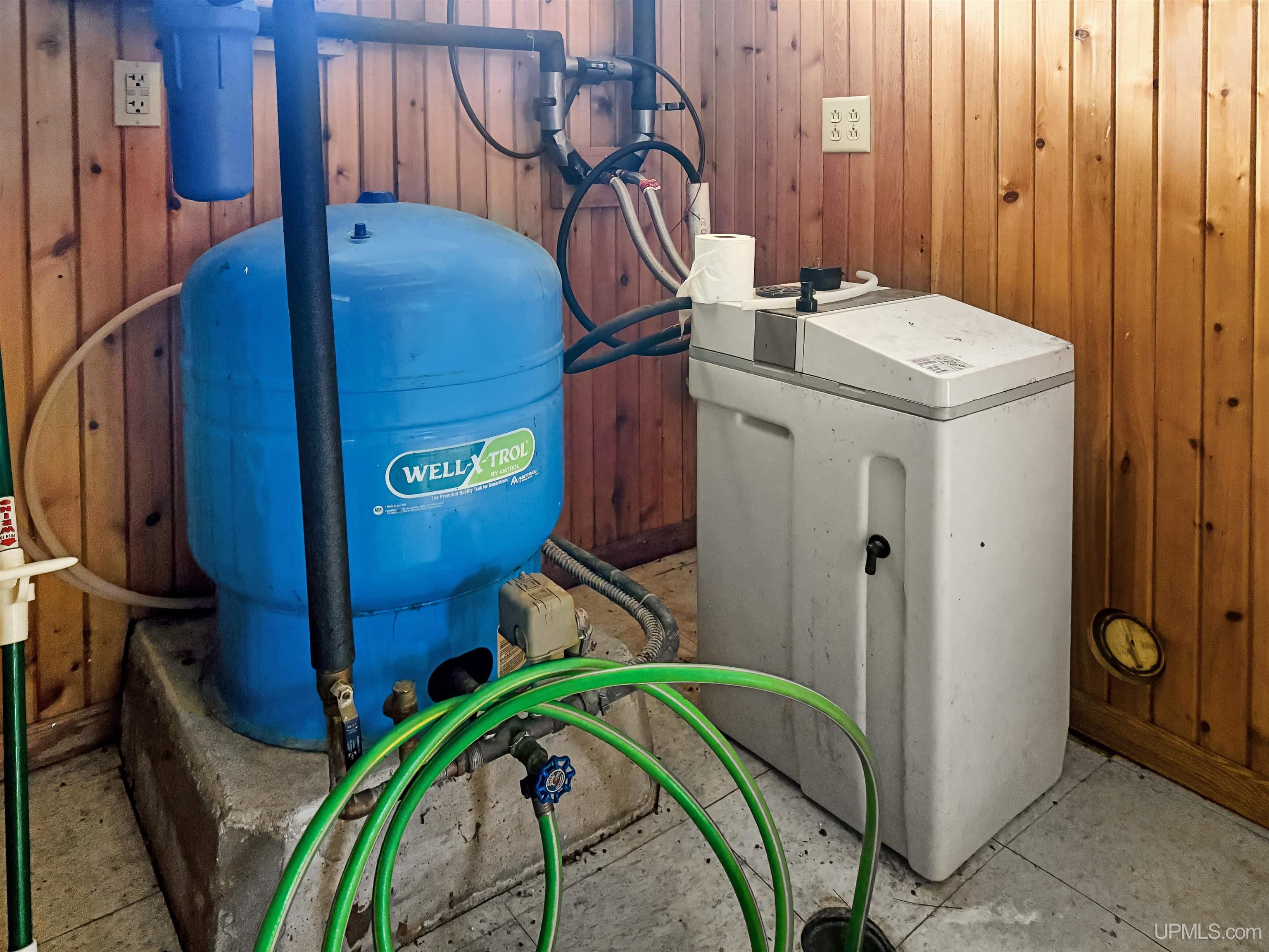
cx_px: 634
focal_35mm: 24
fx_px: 880
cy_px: 476
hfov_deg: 71.6
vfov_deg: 56.8
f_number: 1.78
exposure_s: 1/24
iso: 1600
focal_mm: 6.76
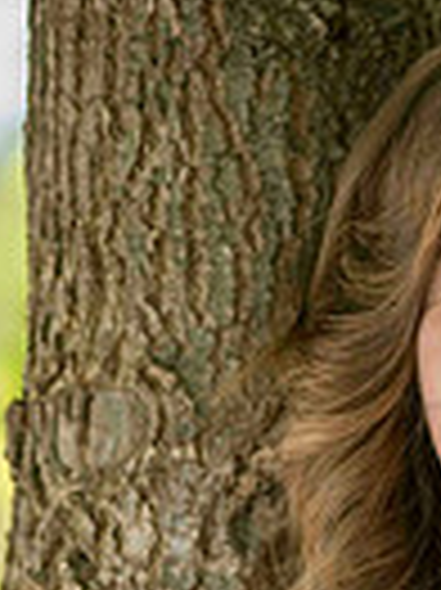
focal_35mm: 480
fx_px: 8167
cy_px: 676
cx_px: 612
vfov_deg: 4.1
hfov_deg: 3.1
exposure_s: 1/400
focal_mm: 145
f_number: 4
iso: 400
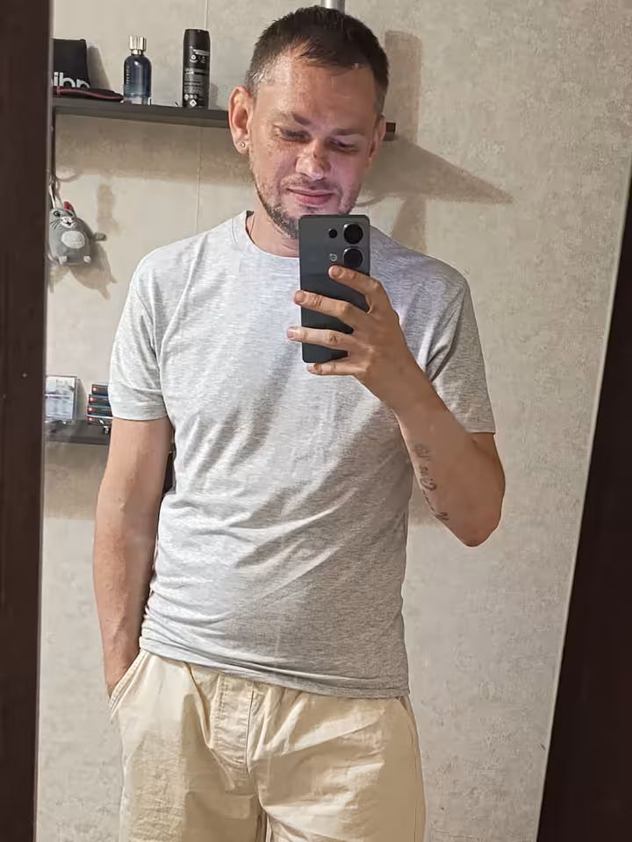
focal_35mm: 23
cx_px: 316
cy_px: 421
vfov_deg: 73.9
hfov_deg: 58.9
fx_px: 560
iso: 3200
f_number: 1.6
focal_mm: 6.14
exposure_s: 1/25
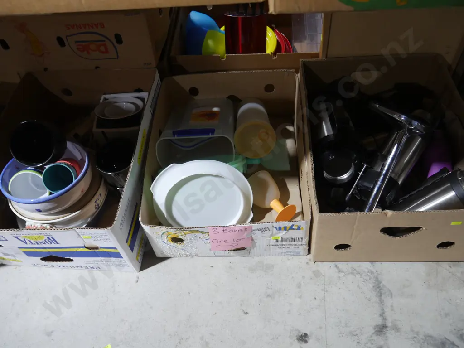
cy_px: 174
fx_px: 402
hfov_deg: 60.0
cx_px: 232
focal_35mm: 30
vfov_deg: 46.8
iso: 800
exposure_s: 1/60
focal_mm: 15
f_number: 3.6
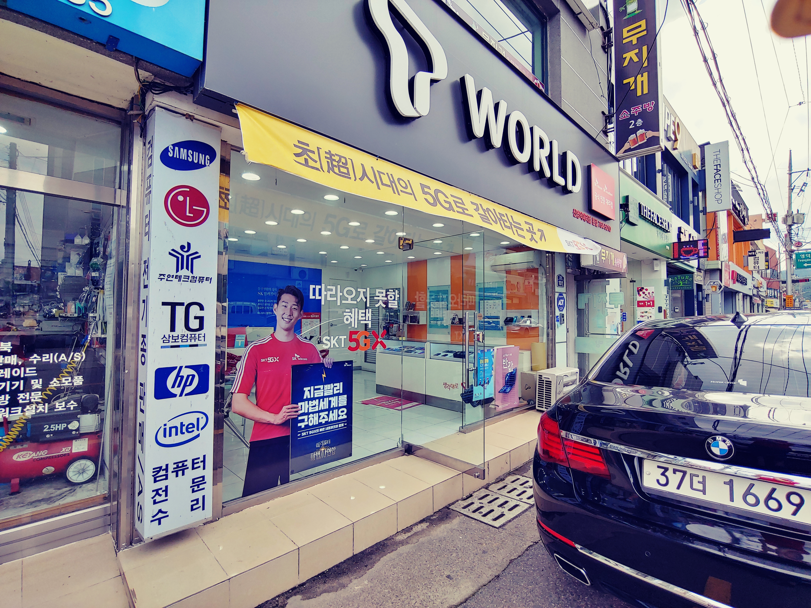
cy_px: 304
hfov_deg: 94.5
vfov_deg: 78.1
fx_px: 375
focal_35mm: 16
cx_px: 406
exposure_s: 1/383
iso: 50
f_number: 1.9
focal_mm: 2.18
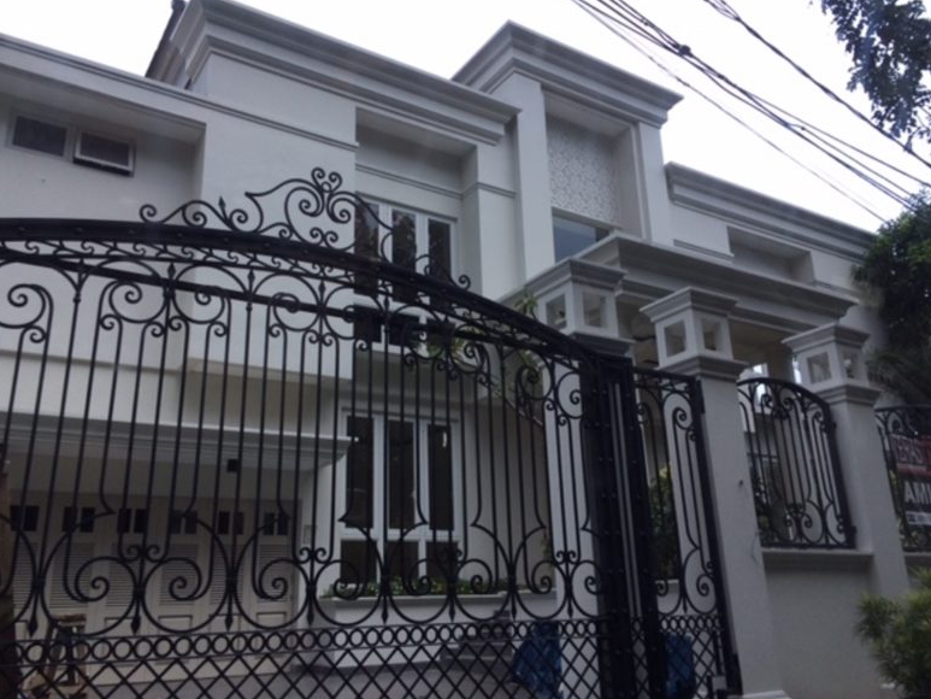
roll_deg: +2.7
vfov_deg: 46.8
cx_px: 465
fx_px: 807
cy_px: 339
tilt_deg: +13.2
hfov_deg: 60.0
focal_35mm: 30
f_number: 2.2
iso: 32
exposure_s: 1/169
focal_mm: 4.15
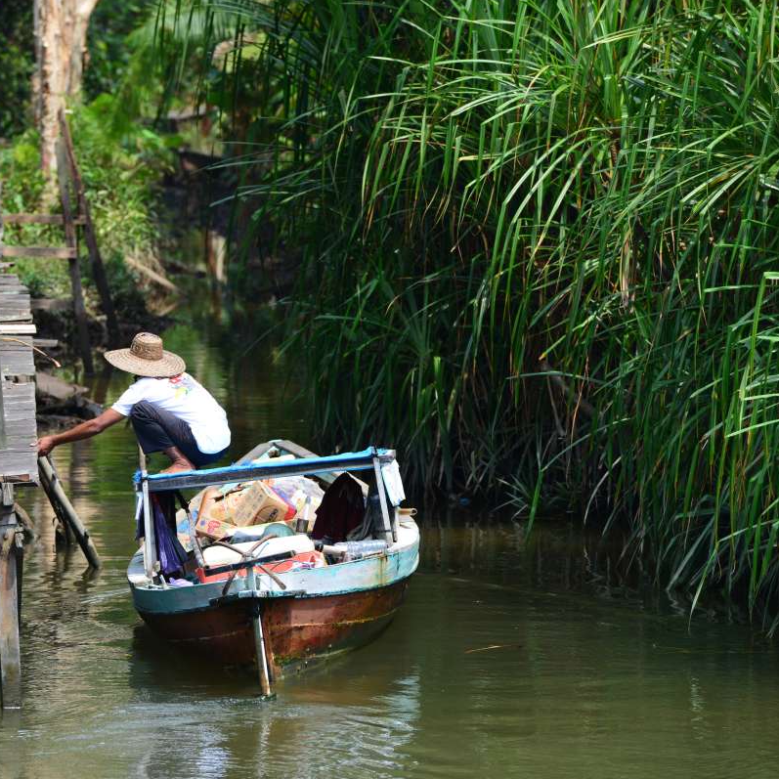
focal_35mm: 256
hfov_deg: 6.8
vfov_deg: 6.8
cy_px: 389
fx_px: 6518
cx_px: 261
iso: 100
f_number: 5.6
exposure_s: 1/200
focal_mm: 200
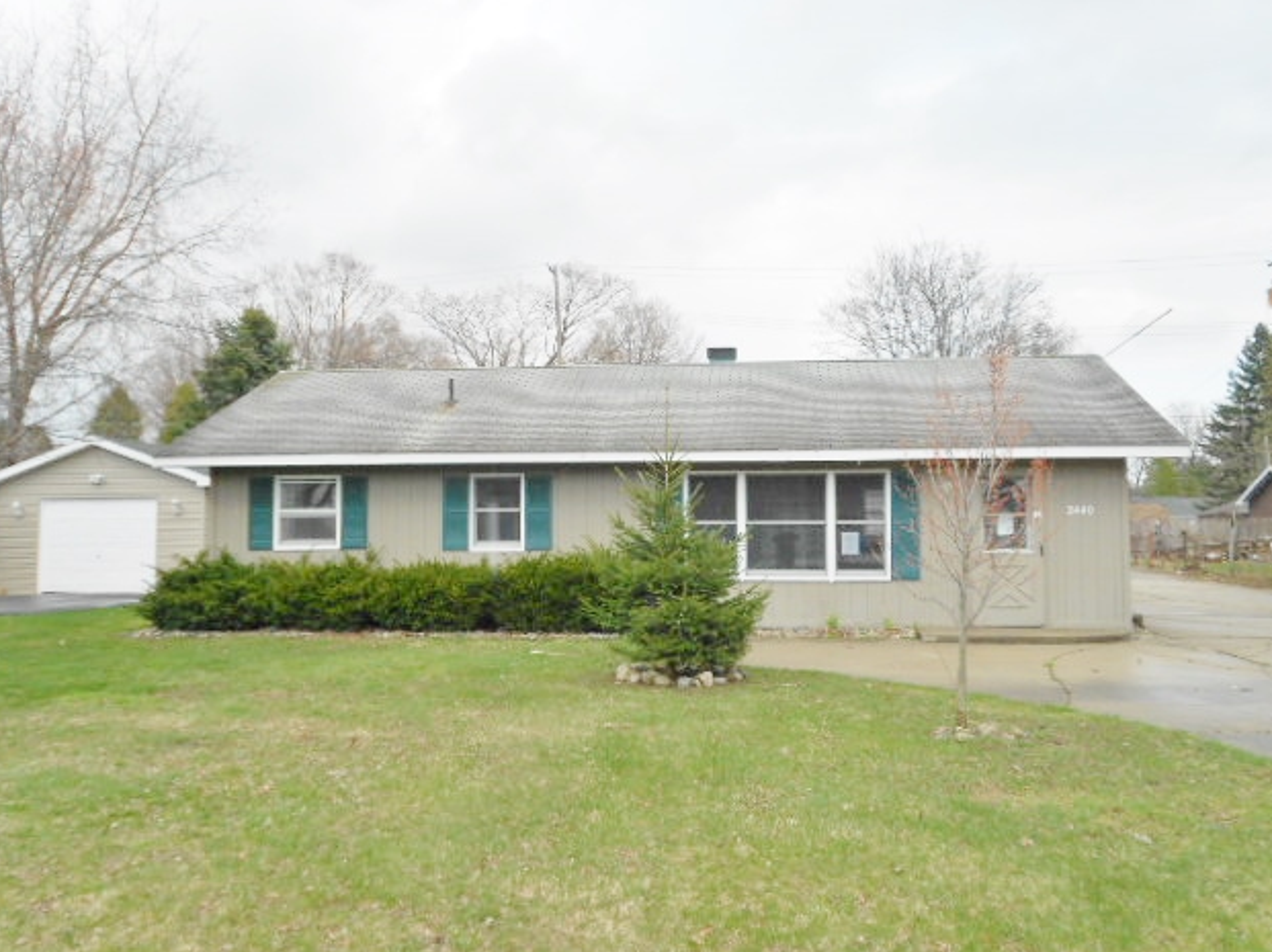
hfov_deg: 55.4
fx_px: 1212
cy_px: 469
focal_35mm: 33
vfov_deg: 42.9
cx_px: 631
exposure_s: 1/500
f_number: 3.6
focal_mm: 5.8
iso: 80
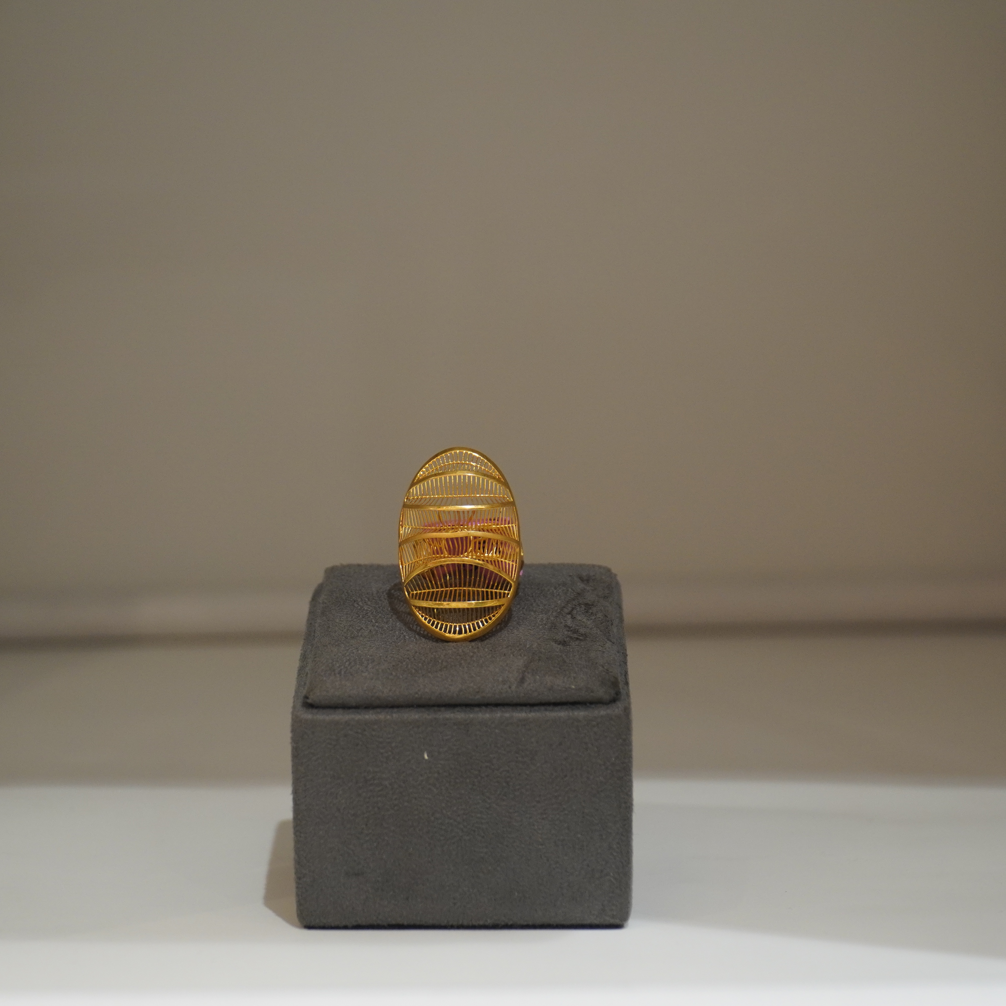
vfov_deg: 24.1
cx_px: 437
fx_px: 2356
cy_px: 508
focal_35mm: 72
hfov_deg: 24.1
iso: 640
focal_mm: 37
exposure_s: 1/160
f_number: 4
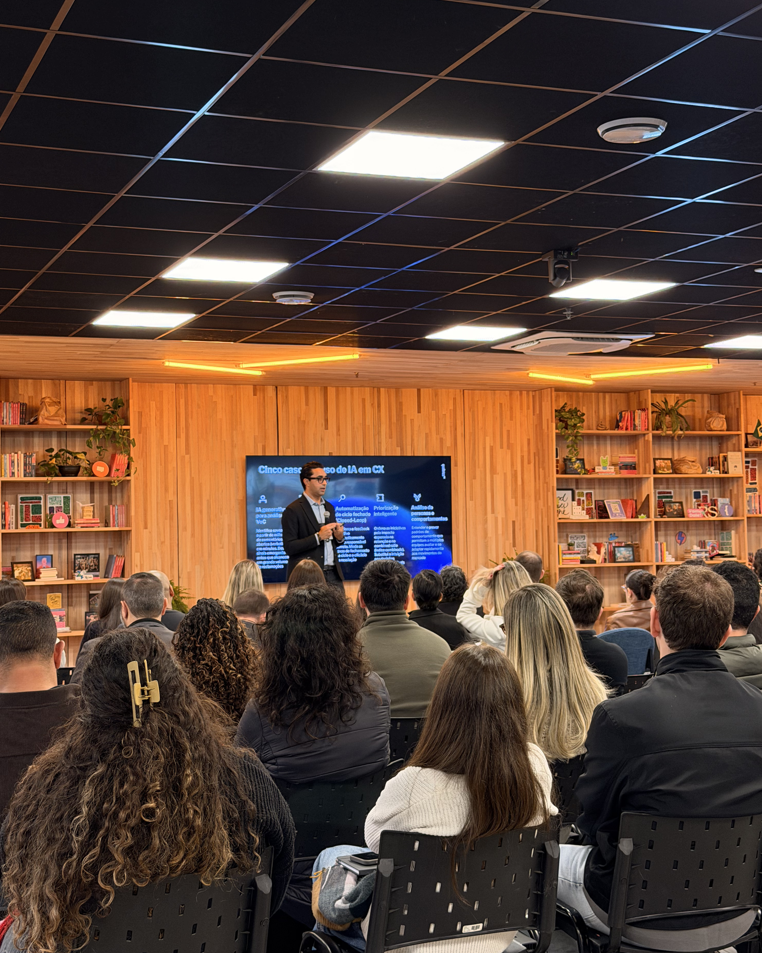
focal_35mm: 51
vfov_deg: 36.7
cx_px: 385
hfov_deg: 29.7
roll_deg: +1.6
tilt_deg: +2.1
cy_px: 471
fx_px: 1438
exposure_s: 1/40
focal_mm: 6.76
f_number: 1.78
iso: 200
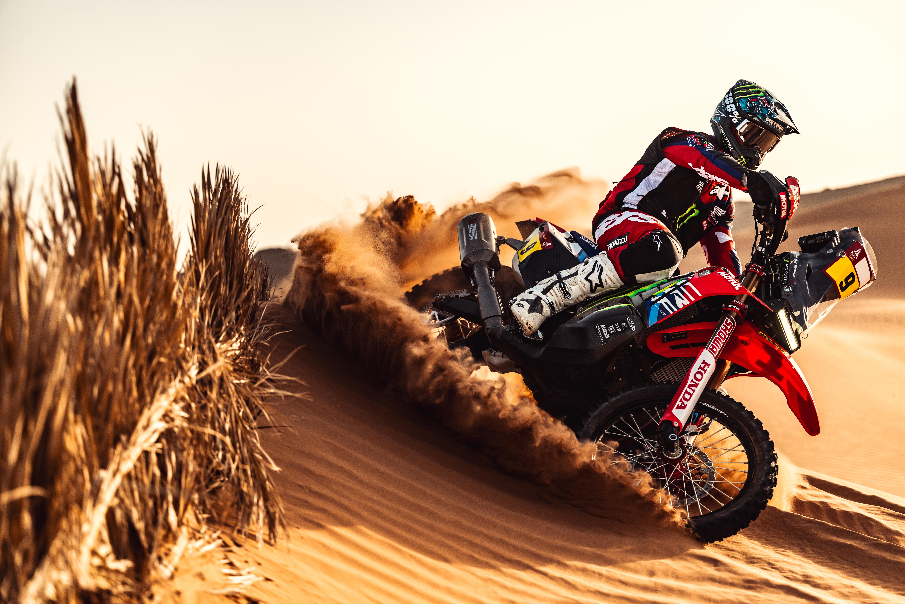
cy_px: 302
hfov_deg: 28.8
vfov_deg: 19.5
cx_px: 452
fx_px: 1760
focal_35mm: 70
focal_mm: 70
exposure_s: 1/2000
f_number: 2.8
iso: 200
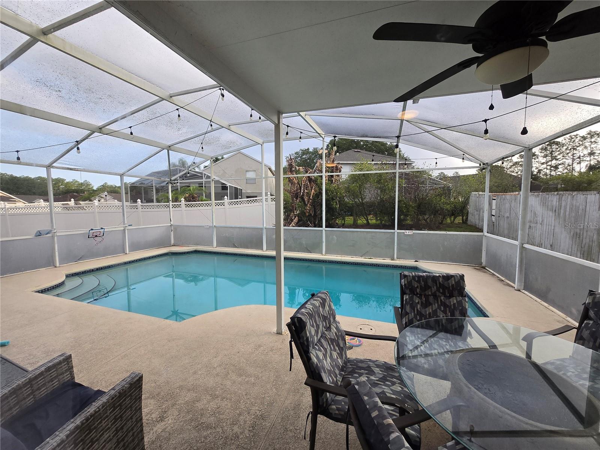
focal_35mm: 13
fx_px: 225
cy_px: 225
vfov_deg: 89.9
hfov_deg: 106.2
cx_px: 300
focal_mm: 1.7
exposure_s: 1/158
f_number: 2.2
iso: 25
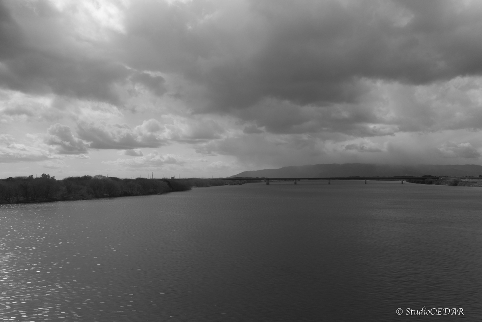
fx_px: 375
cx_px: 241
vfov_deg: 46.4
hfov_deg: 65.5
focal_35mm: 28
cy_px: 161
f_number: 11
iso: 400
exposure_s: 1/125
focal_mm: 18.3
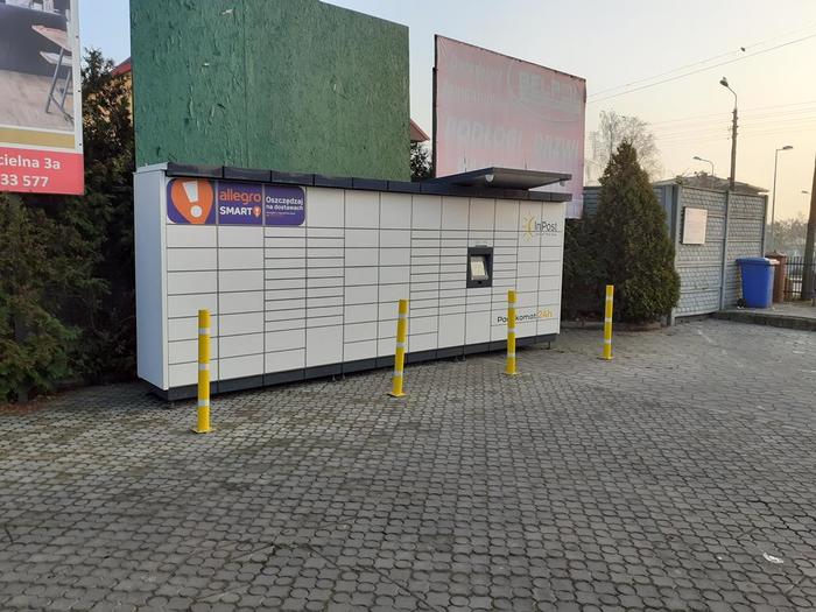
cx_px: 408
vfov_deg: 51.4
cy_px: 306
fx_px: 636
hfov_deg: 65.3
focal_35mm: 27
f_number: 1.9
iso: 40
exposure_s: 1/272
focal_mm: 3.6
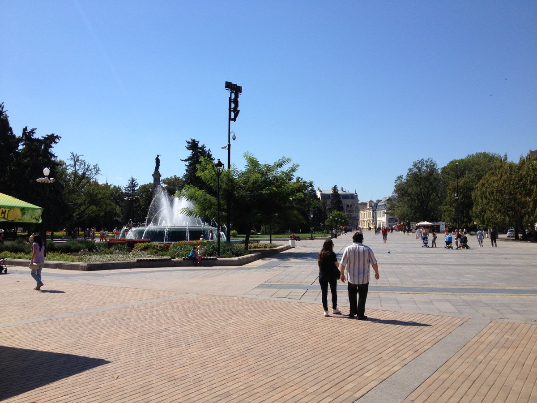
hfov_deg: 52.6
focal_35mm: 35
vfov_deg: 40.7
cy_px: 202
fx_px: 543
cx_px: 268
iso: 64
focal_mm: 4.28
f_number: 2.4
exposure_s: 1/2208
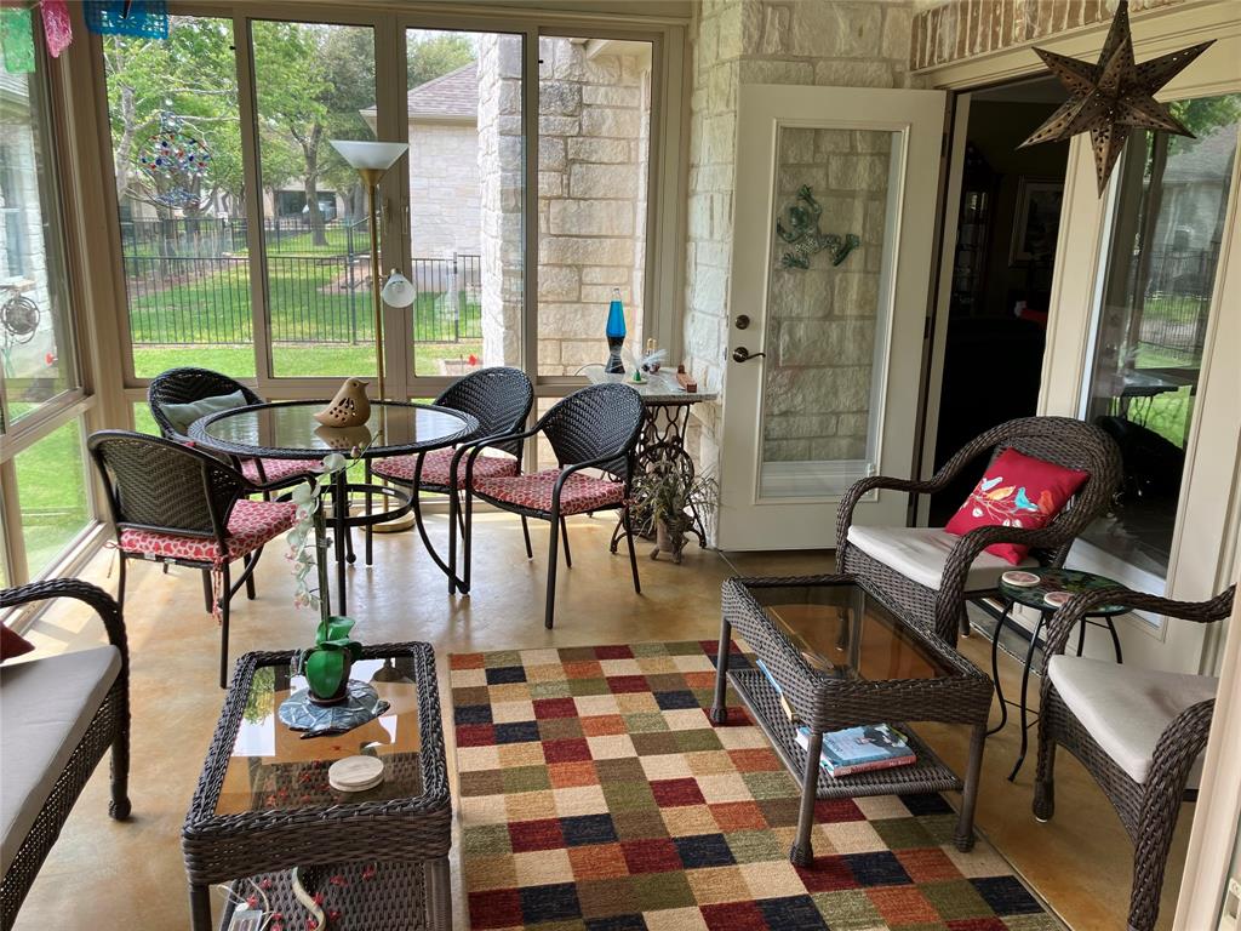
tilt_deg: -14.9
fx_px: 1004
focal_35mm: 28
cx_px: 620
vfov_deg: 49.7
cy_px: 466
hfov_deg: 63.4
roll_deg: -1.7
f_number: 1.8
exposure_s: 1/135
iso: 25
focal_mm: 3.99
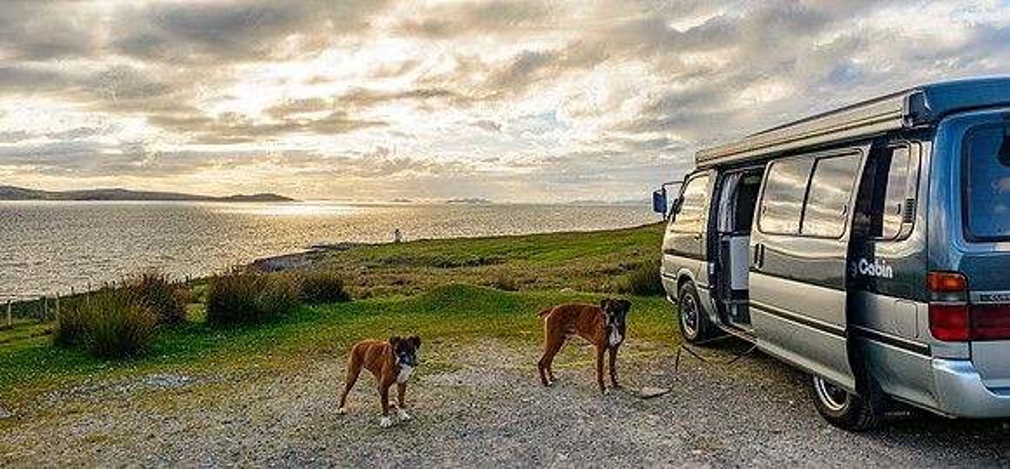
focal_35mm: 26
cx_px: 505
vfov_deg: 38.4
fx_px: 673
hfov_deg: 73.8
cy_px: 222
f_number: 8
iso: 100
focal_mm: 24
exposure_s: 1/125
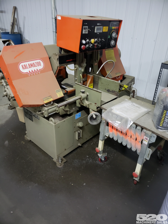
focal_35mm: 26
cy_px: 112
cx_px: 84
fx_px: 168
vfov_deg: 67.3
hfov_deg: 53.1
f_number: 1.5
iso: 320
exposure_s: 1/10
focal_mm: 4.3
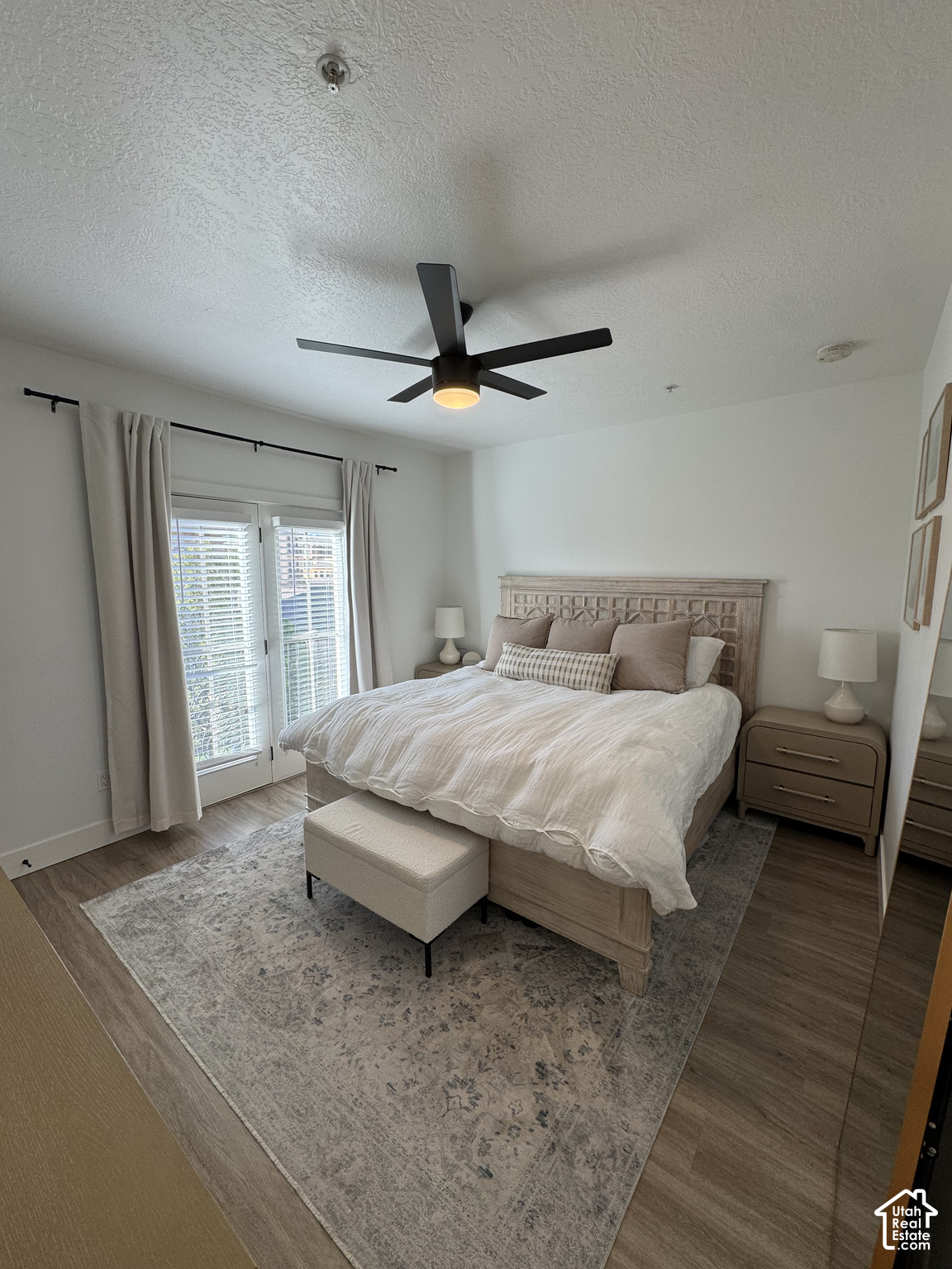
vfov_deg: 102.1
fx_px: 513
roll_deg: +1.1
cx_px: 476
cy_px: 634
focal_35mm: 14
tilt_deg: -7.7
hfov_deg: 85.7
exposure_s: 1/120
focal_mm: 2.22
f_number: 2.2
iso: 64
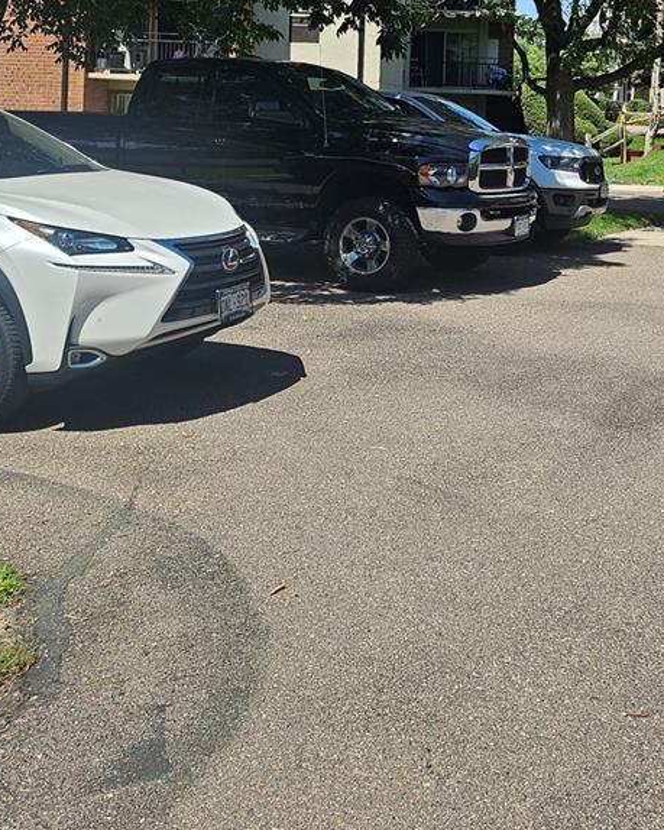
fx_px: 1204
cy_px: 81
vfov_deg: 35.7
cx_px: 399
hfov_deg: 30.7
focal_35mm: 49
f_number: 1.8
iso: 50
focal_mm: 5
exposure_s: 1/2859
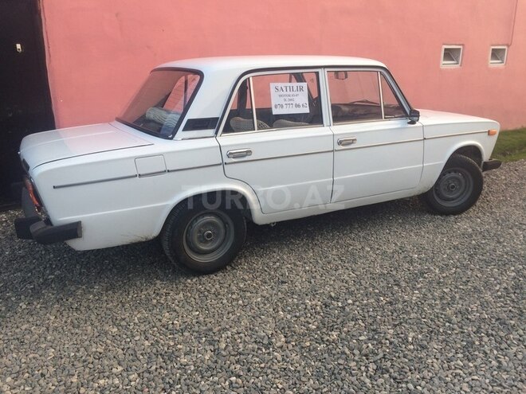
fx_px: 441
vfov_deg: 48.2
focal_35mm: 29
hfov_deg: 61.7
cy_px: 197
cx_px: 263
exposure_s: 1/124
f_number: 2.2
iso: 32
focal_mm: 4.15
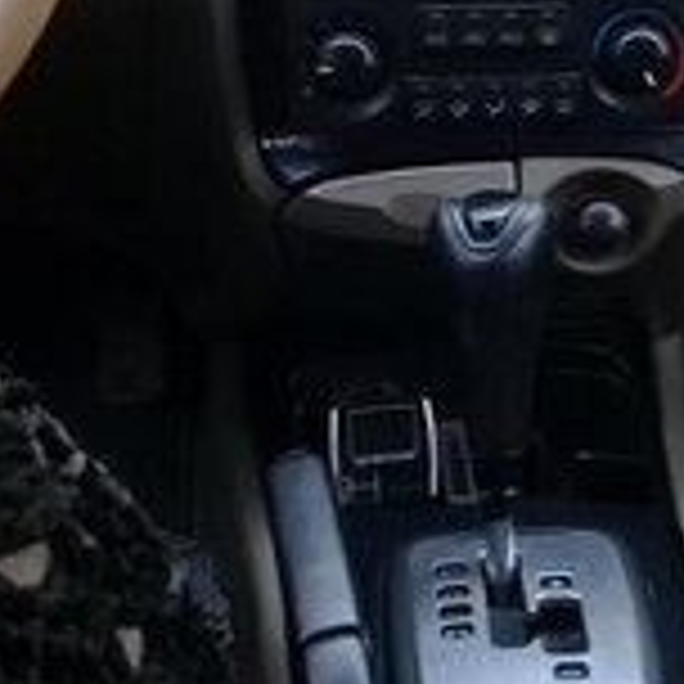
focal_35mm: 119
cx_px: 639
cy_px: -200
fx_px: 2660
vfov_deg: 14.1
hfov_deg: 14.5
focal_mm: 3.3
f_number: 2.2
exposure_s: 1/50
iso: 64
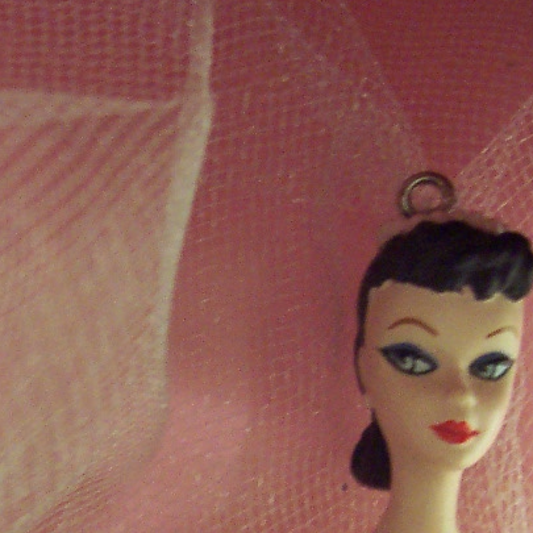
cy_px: 528
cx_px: 66
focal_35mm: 97
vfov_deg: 17.5
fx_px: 1690
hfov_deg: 17.7
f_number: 2.8
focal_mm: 5.6
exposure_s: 1/20
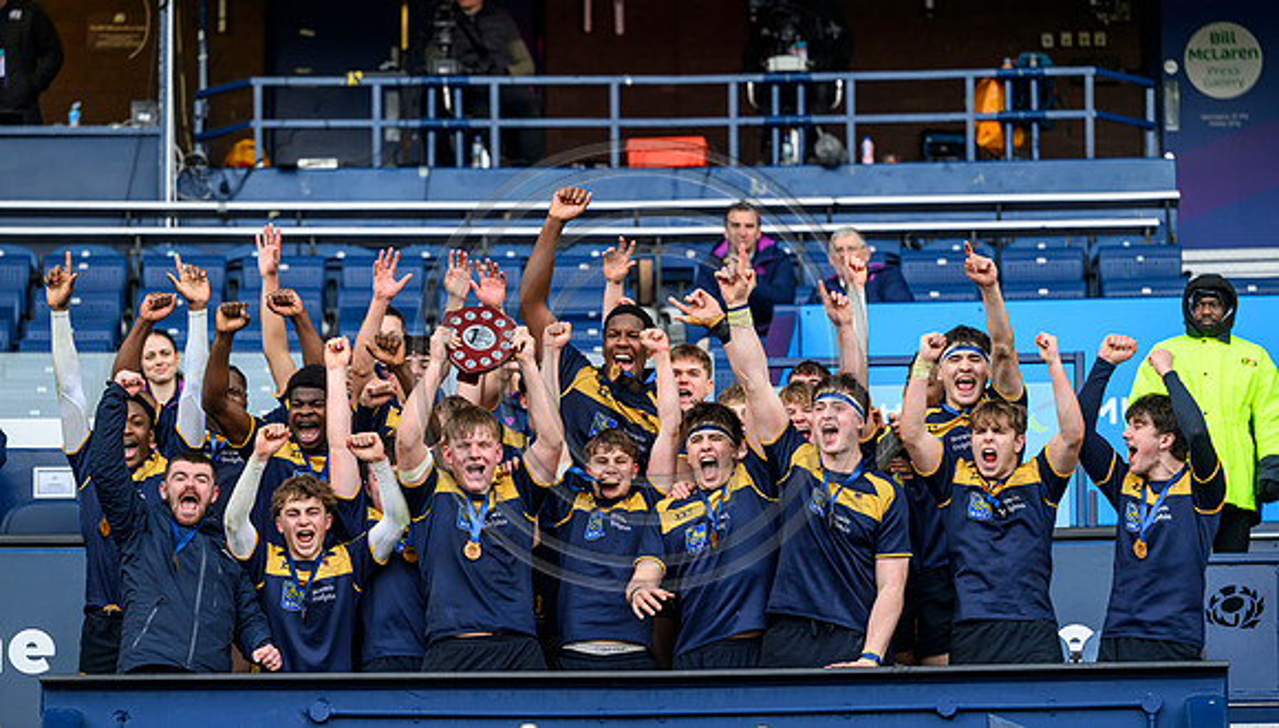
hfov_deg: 11.6
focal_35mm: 185
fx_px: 6287
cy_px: 418
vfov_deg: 6.6
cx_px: 641
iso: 1250
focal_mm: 175
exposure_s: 1/1000
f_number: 4
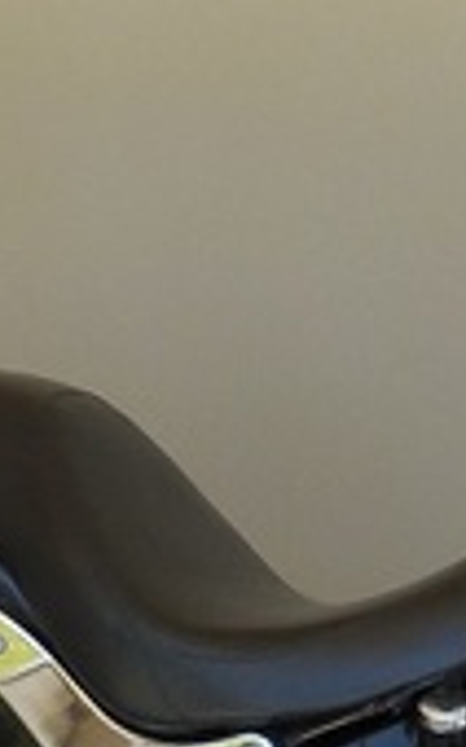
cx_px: 866
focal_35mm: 125
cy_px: 650
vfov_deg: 16.5
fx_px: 2544
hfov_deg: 9.9
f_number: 3.1
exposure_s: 1/320
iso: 125
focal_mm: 4.5
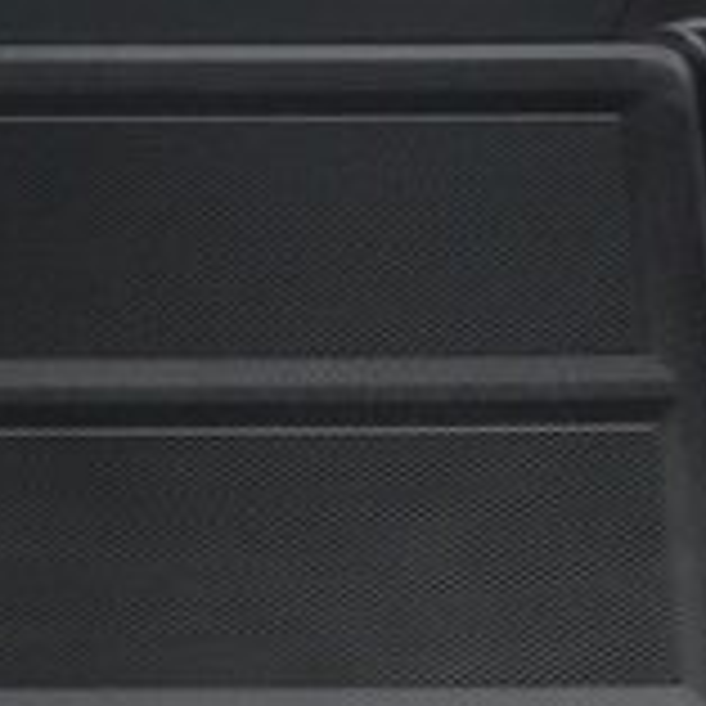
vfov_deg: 17.7
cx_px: -126
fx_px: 2238
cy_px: 585
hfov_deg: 17.2
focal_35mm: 97
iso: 12800
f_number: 2.8
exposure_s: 1/100
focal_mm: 28
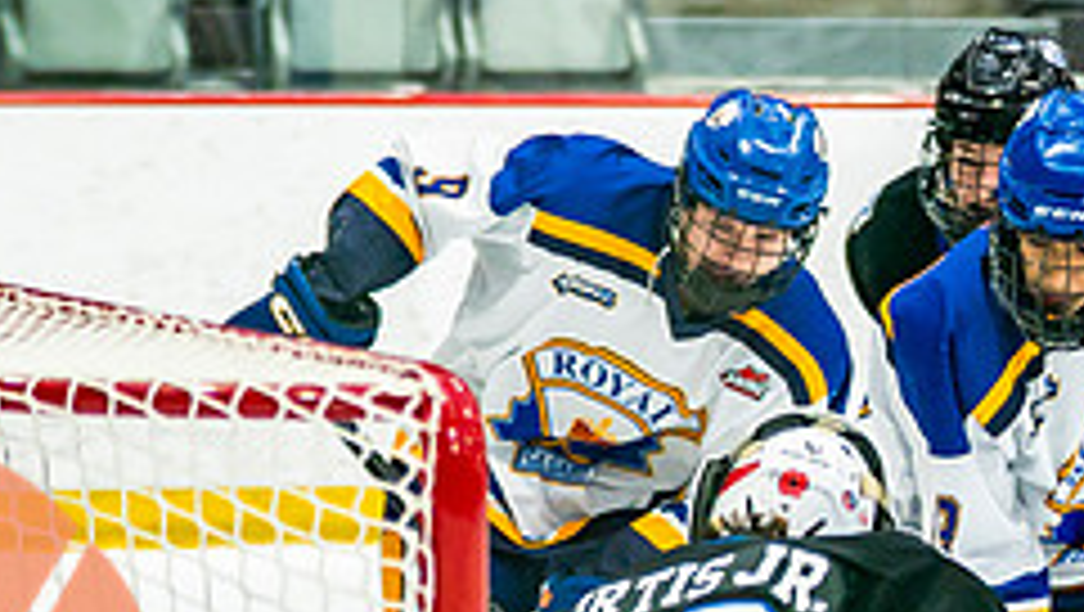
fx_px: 11449
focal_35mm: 398
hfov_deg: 5.4
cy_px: 641
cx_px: 1139
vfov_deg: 3.1
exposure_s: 1/640
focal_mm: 95
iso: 500
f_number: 2.8
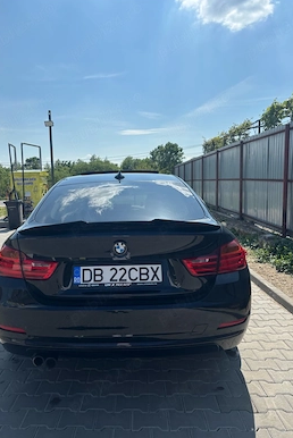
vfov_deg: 65.4
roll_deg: +0.5
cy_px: 221
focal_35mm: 28
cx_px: 128
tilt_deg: -7.7
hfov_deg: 46.4
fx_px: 341
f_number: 1.6
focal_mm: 5.96
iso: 50
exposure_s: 1/5618
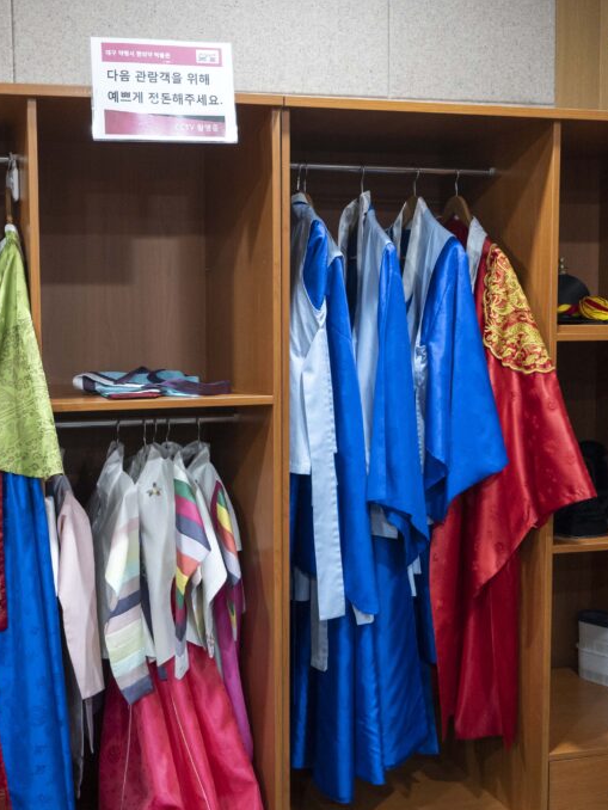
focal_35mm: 45
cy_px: 406
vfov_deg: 42.1
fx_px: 1053
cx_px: 196
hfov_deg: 31.9
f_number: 4.5
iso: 4000
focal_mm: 31
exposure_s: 1/160
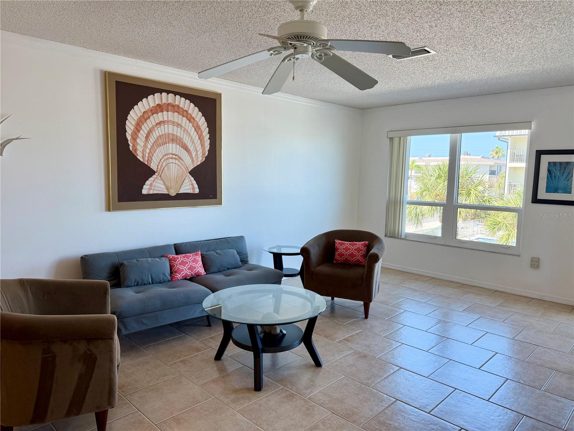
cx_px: 287
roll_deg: -1.0
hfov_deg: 71.6
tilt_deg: -5.7
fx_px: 398
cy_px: 216
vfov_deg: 56.8
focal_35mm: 24
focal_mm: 6.76
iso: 100
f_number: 1.78
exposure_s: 1/226
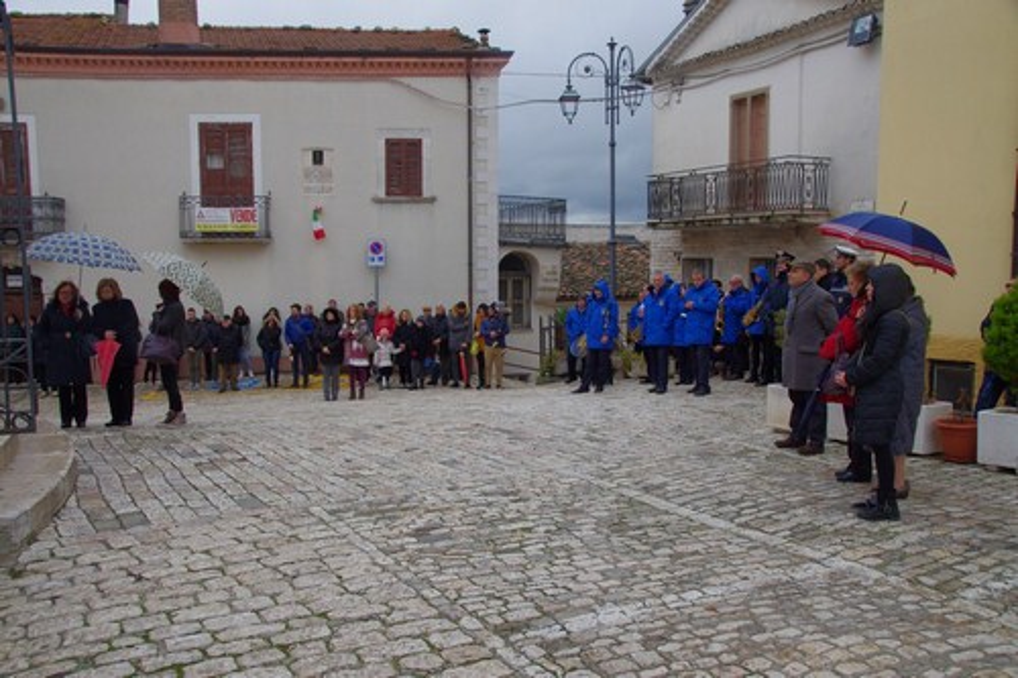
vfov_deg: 39.9
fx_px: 933
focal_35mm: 33
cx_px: 509
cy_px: 339
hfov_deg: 57.2
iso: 320
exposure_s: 1/250
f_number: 8
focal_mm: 22
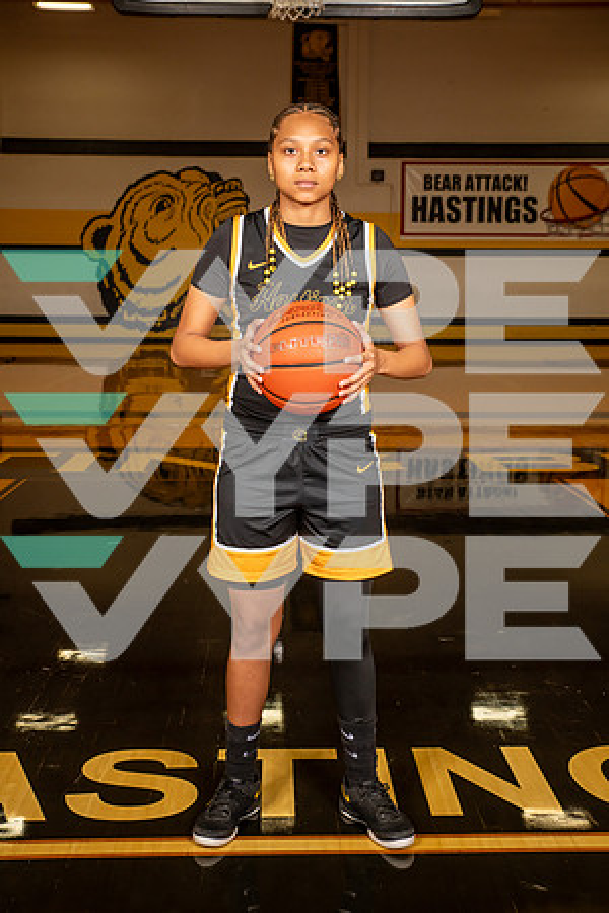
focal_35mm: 46
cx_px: 304
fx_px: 1167
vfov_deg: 42.7
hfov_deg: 29.2
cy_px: 456
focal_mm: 46
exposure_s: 1/400
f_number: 7.1
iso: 640
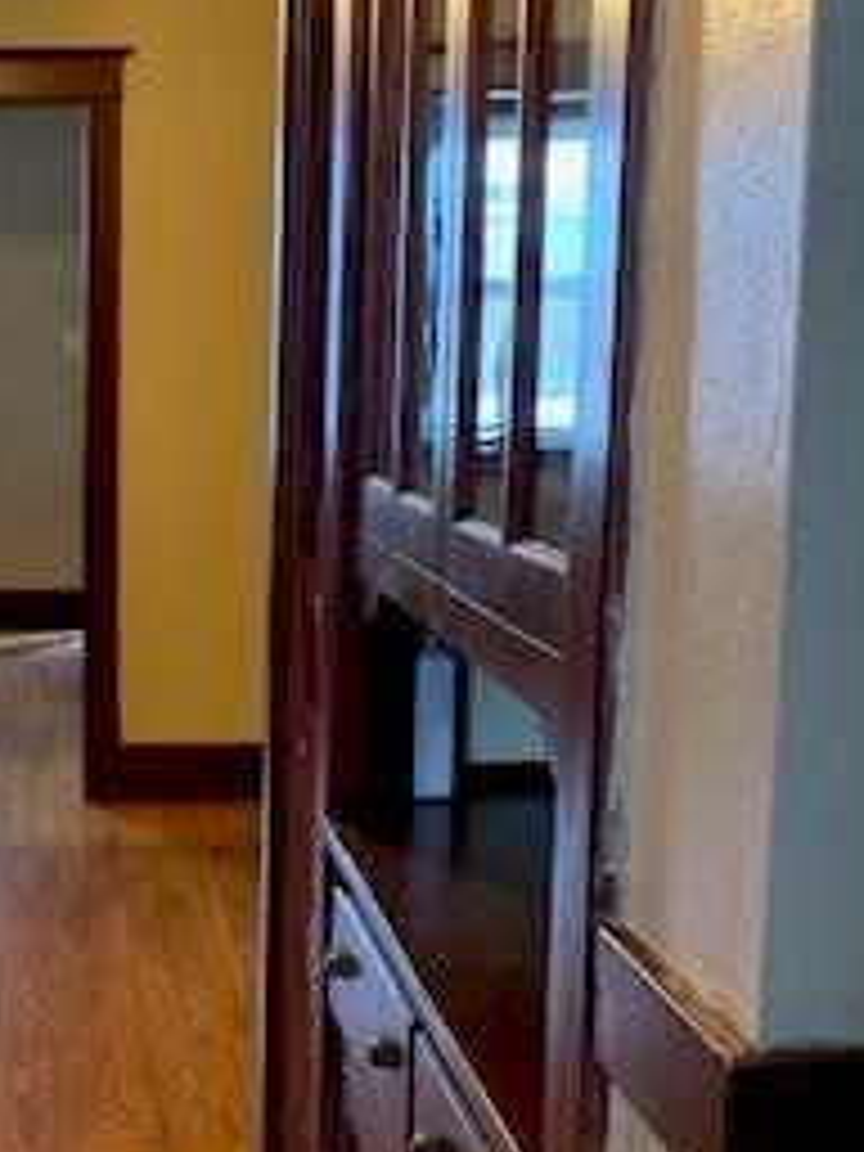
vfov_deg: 29.6
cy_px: 774
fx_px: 2163
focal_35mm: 65
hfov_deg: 21.7
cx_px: -18
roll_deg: -0.1
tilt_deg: -10.9
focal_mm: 4.25
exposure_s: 1/40
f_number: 1.8
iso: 400
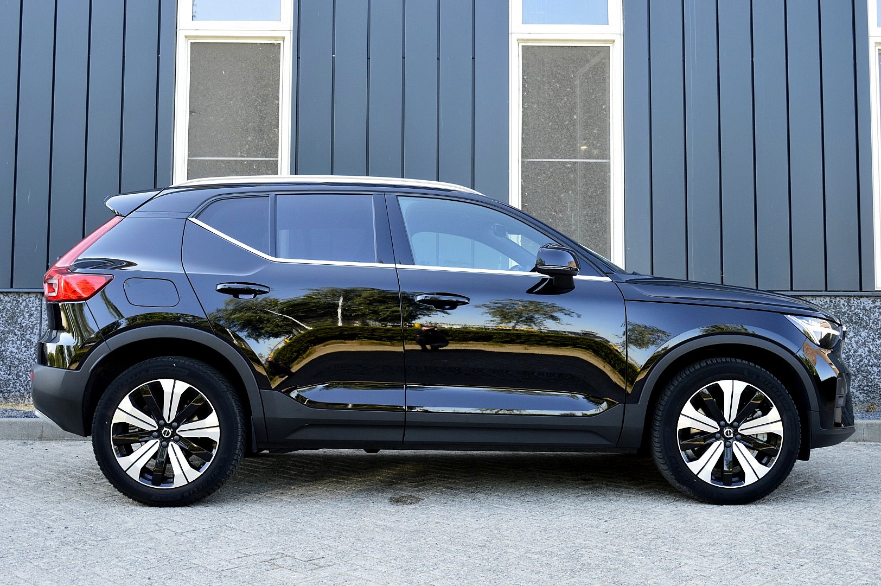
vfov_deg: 35.4
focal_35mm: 38
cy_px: 293
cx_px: 440
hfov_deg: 51.3
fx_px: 917
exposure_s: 1/60
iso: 400
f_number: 8
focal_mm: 25
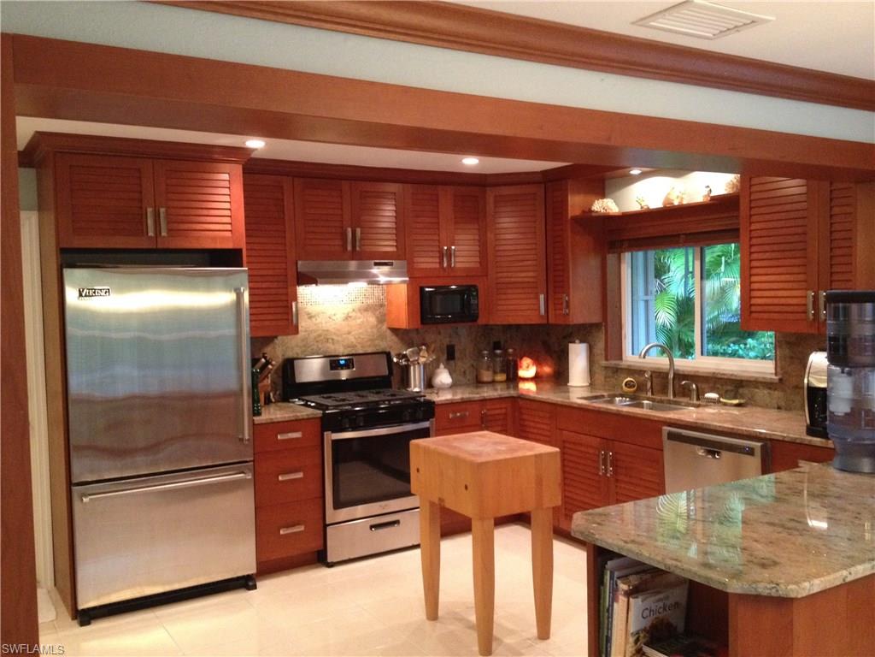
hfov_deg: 52.6
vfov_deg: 40.7
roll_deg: +0.8
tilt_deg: -6.0
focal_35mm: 35
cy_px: 328
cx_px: 438
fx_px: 885
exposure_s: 1/20
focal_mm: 4.28
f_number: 2.4
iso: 320
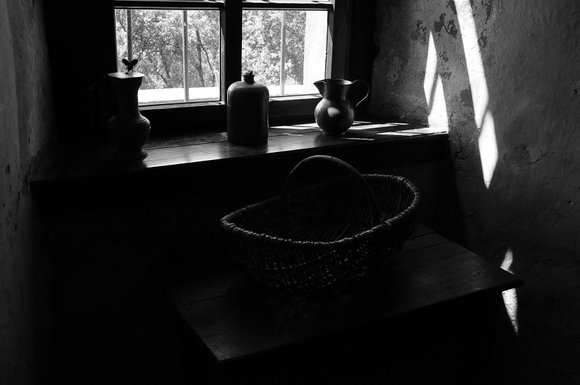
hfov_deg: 48.0
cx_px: 290
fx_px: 652
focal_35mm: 40
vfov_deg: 32.9
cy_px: 192
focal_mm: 27
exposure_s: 1/160
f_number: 6.3
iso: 800
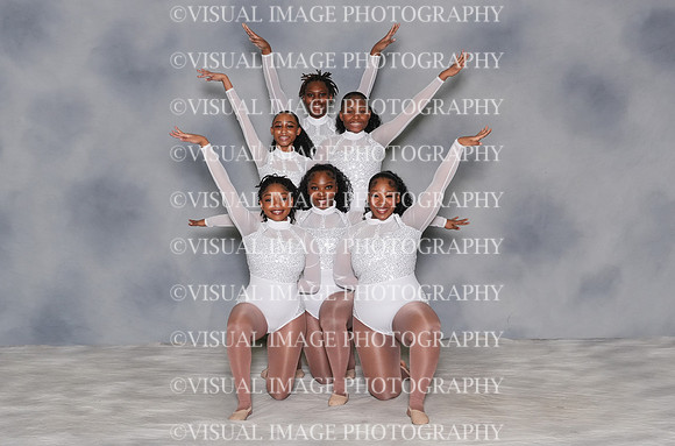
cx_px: 338
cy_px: 223
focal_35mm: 51
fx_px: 953
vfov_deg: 26.3
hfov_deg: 39.0
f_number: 8
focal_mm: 34
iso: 800
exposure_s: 1/125
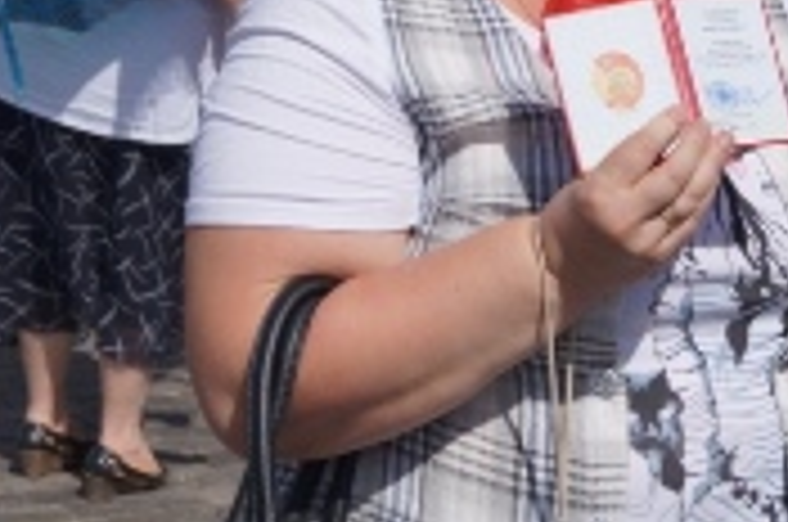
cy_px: 142
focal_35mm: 150
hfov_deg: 13.4
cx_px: 883
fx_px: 3287
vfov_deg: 9.1
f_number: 6.3
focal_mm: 35
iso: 100
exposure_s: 1/1000
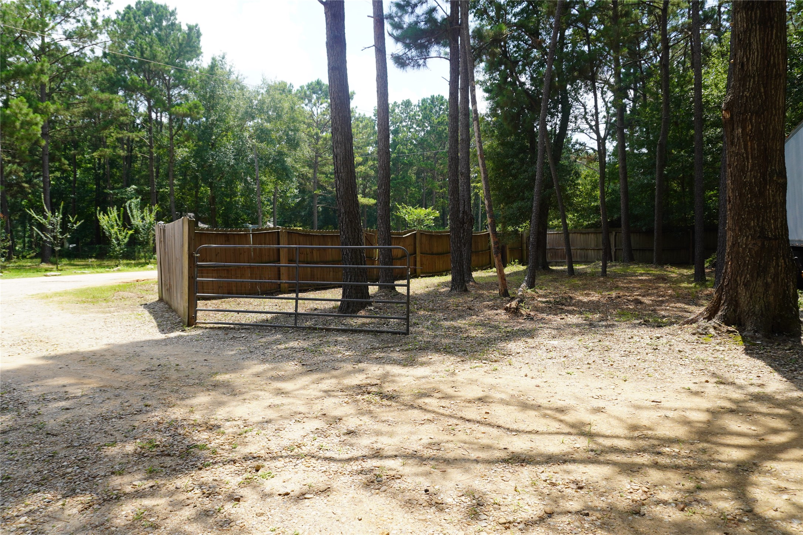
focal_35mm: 24
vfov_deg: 53.1
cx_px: 402
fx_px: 535
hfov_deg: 73.7
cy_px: 268
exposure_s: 1/250
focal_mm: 16
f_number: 5
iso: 100
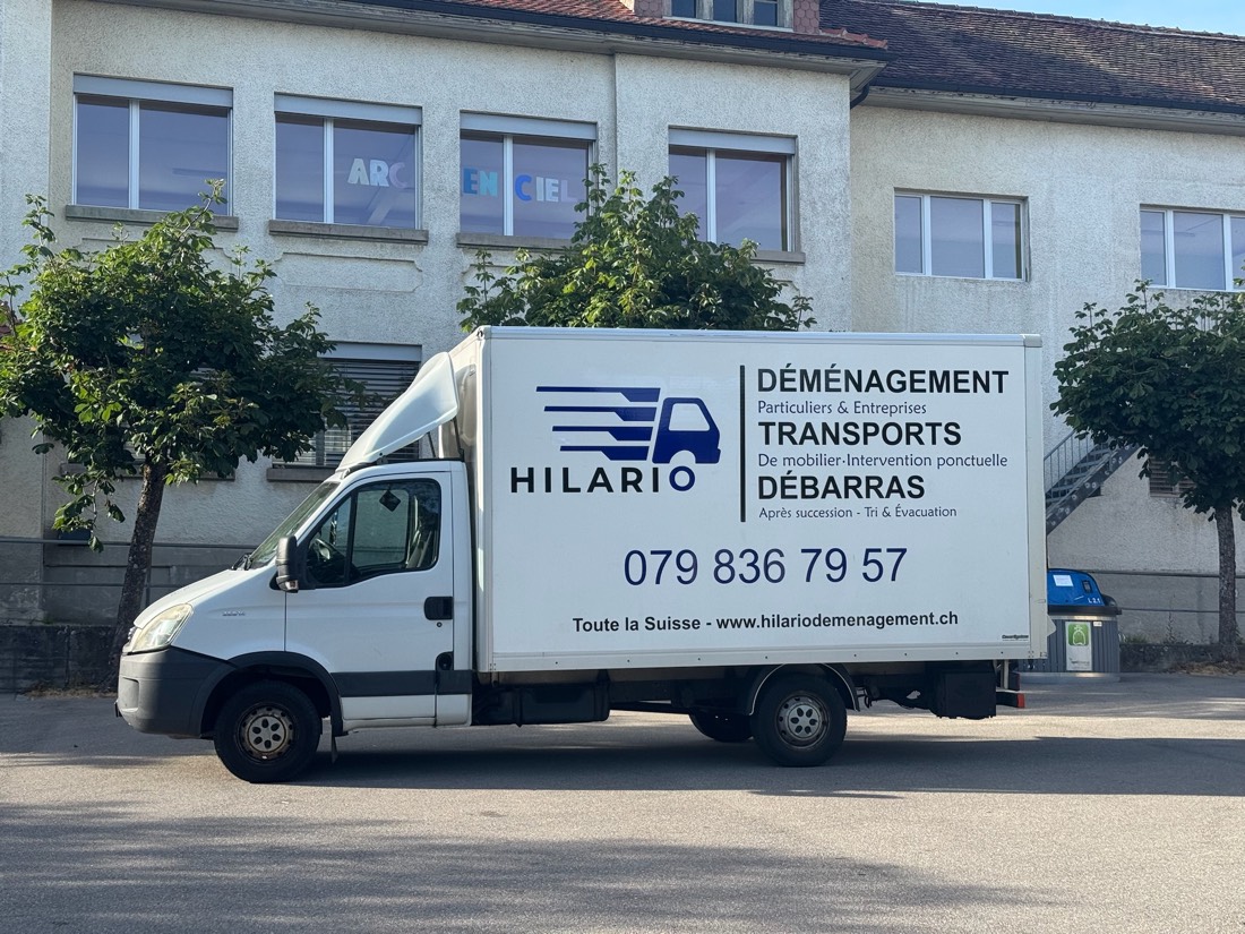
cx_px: 622
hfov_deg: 39.7
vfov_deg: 30.3
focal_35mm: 48
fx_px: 1726
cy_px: 467
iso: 64
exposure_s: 1/1427
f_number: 1.78
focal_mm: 6.76
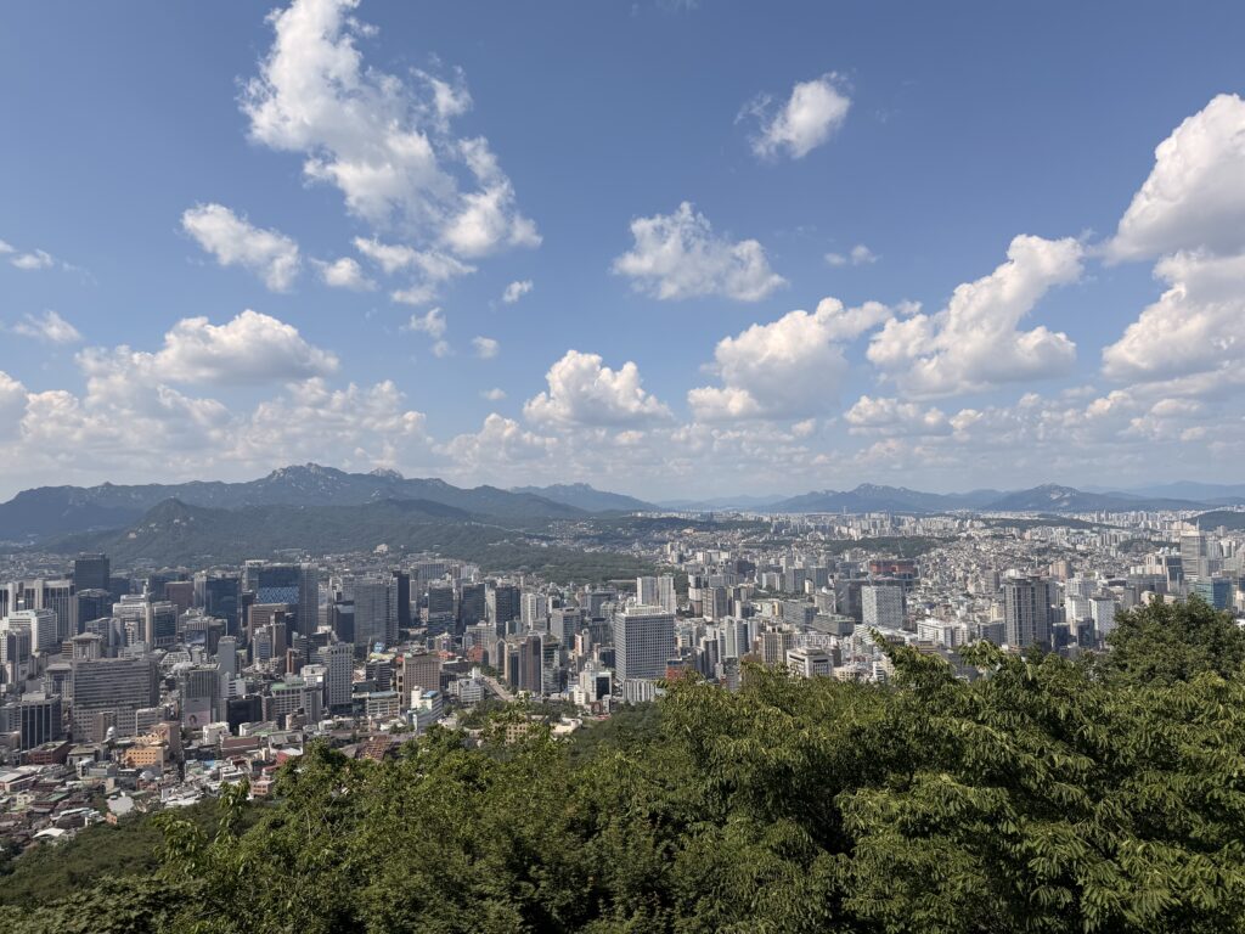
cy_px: 467
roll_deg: +1.7
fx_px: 863
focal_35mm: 24
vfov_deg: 56.8
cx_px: 622
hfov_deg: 71.6
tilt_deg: +1.7
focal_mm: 6.76
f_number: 1.78
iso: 80
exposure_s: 1/8130
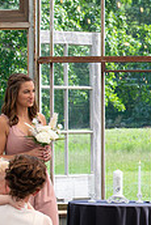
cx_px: 273
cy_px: 177
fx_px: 1519
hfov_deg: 5.6
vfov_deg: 8.5
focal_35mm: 242
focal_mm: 70
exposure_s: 1/200
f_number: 5.6
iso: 160
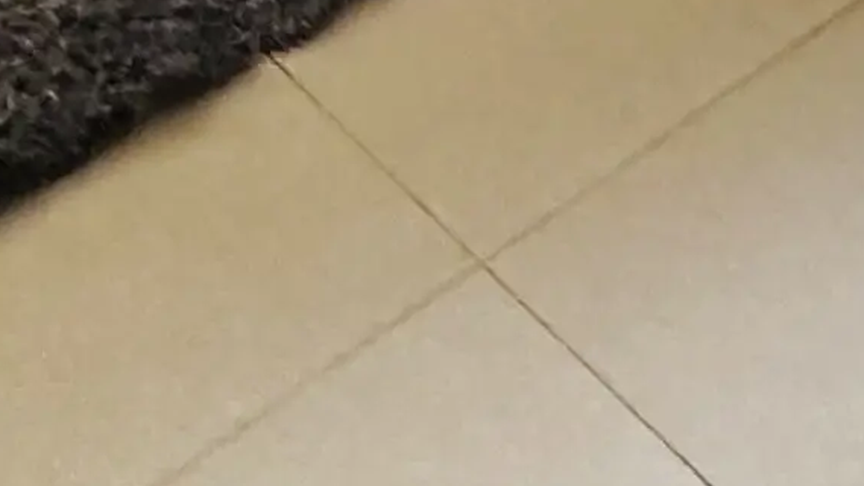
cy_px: -1777
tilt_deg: -2.8
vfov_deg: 6.8
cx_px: -70
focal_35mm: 108
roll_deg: -1.8
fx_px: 2474
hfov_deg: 19.1
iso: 320
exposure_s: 1/61
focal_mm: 2.22
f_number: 2.2
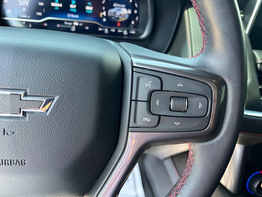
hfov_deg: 67.3
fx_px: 197
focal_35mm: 26
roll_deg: -4.1
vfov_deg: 53.1
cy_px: 98
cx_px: 131
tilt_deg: -30.3
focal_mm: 5.7
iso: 100
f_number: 1.5
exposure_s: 1/121
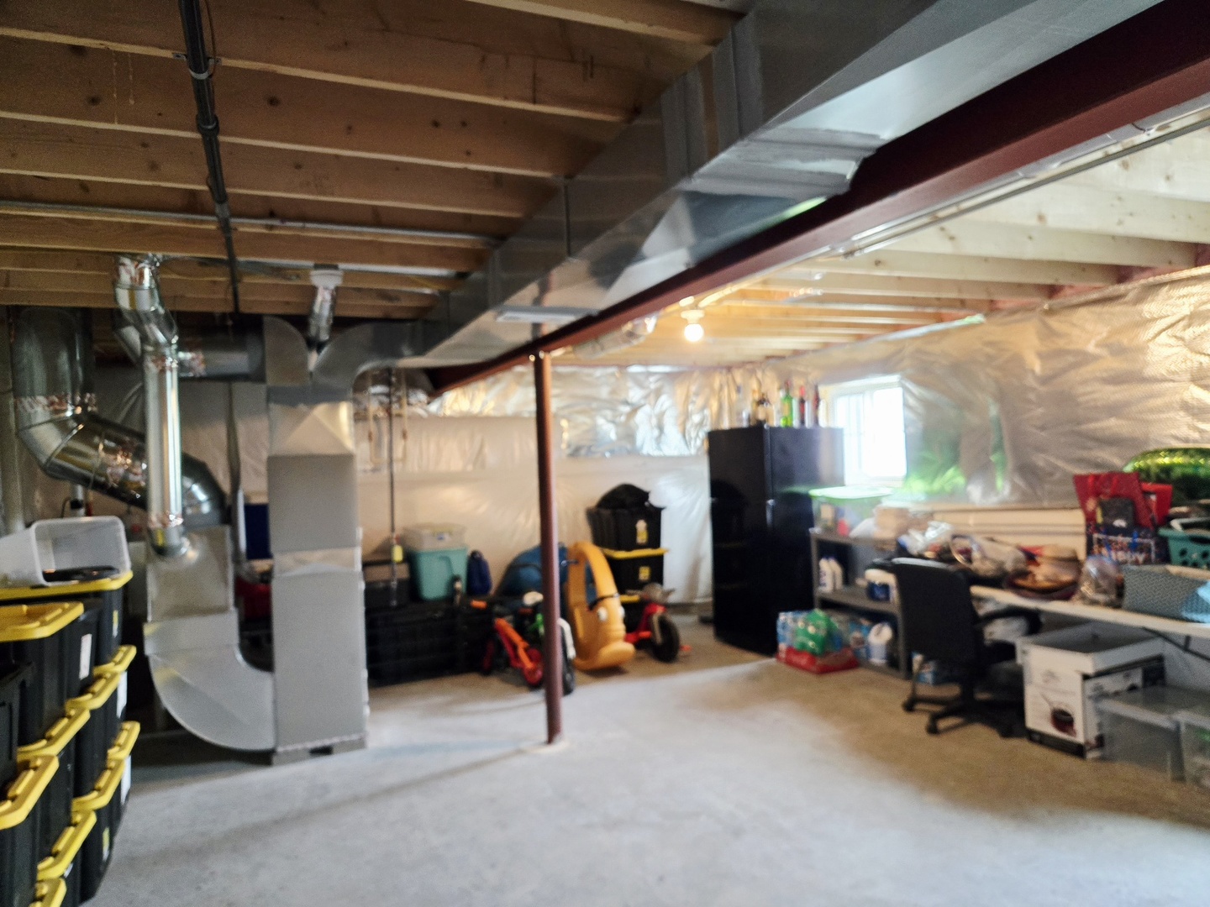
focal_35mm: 23
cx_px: 605
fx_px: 804
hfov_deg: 73.9
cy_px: 454
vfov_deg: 58.9
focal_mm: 5.4
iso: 1000
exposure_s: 1/120
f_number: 1.8
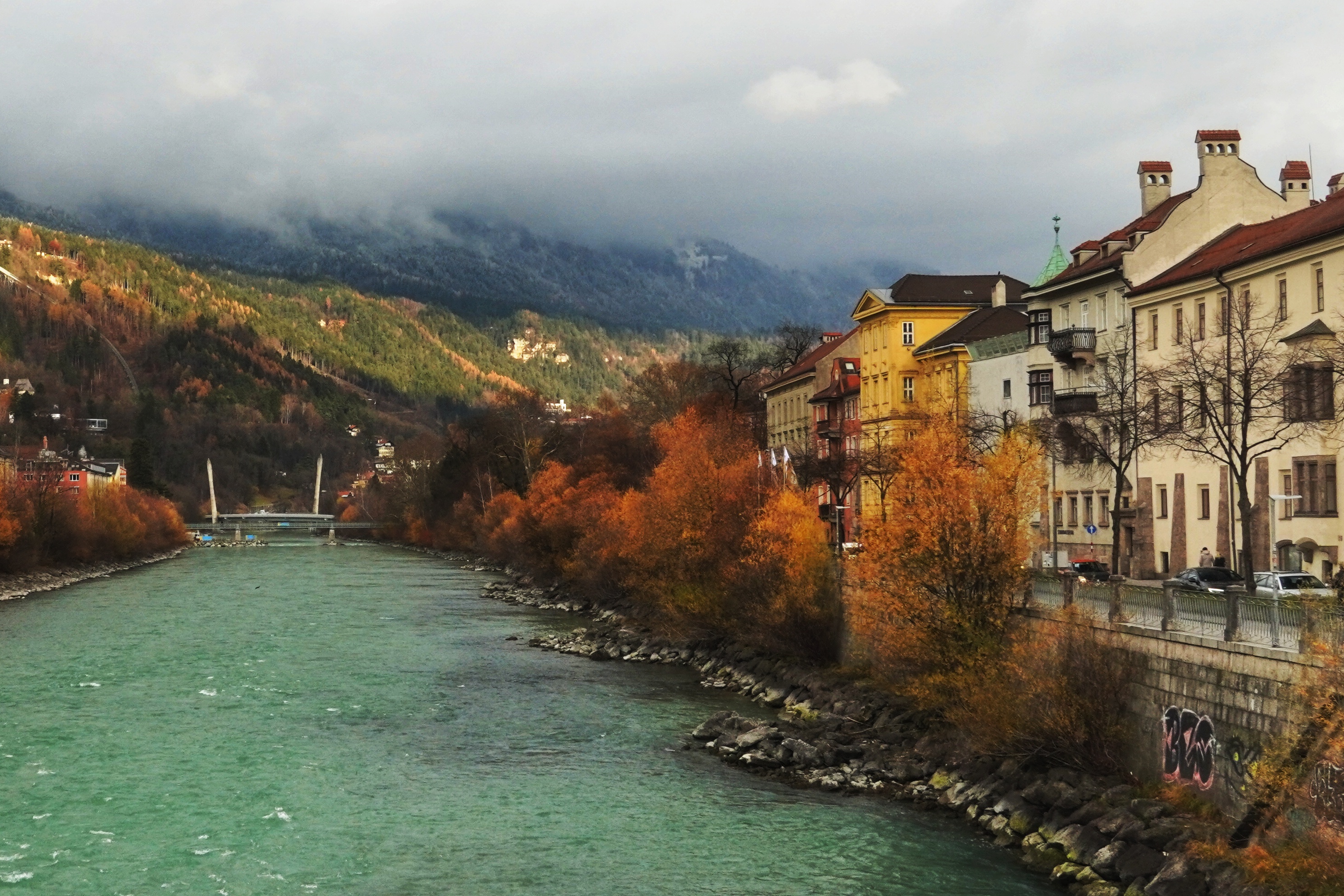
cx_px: 342
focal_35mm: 55
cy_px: 409
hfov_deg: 35.5
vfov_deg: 24.6
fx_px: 2053
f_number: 10
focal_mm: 18
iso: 400
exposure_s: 1/200
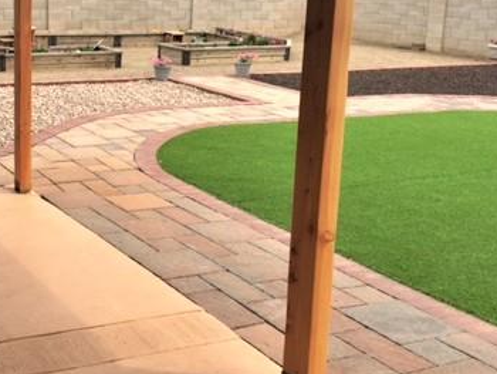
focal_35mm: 53
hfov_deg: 34.9
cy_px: 151
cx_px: 94
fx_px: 761
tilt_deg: -12.4
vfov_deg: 27.5
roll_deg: -1.6
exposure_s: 1/2198
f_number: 2.2
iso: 32
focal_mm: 4.15
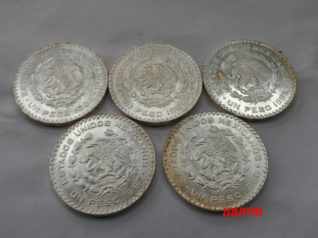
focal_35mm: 34
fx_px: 312
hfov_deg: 54.0
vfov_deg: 41.8
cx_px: 159
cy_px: 119
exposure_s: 1/124
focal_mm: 6.2
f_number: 4.5
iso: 100
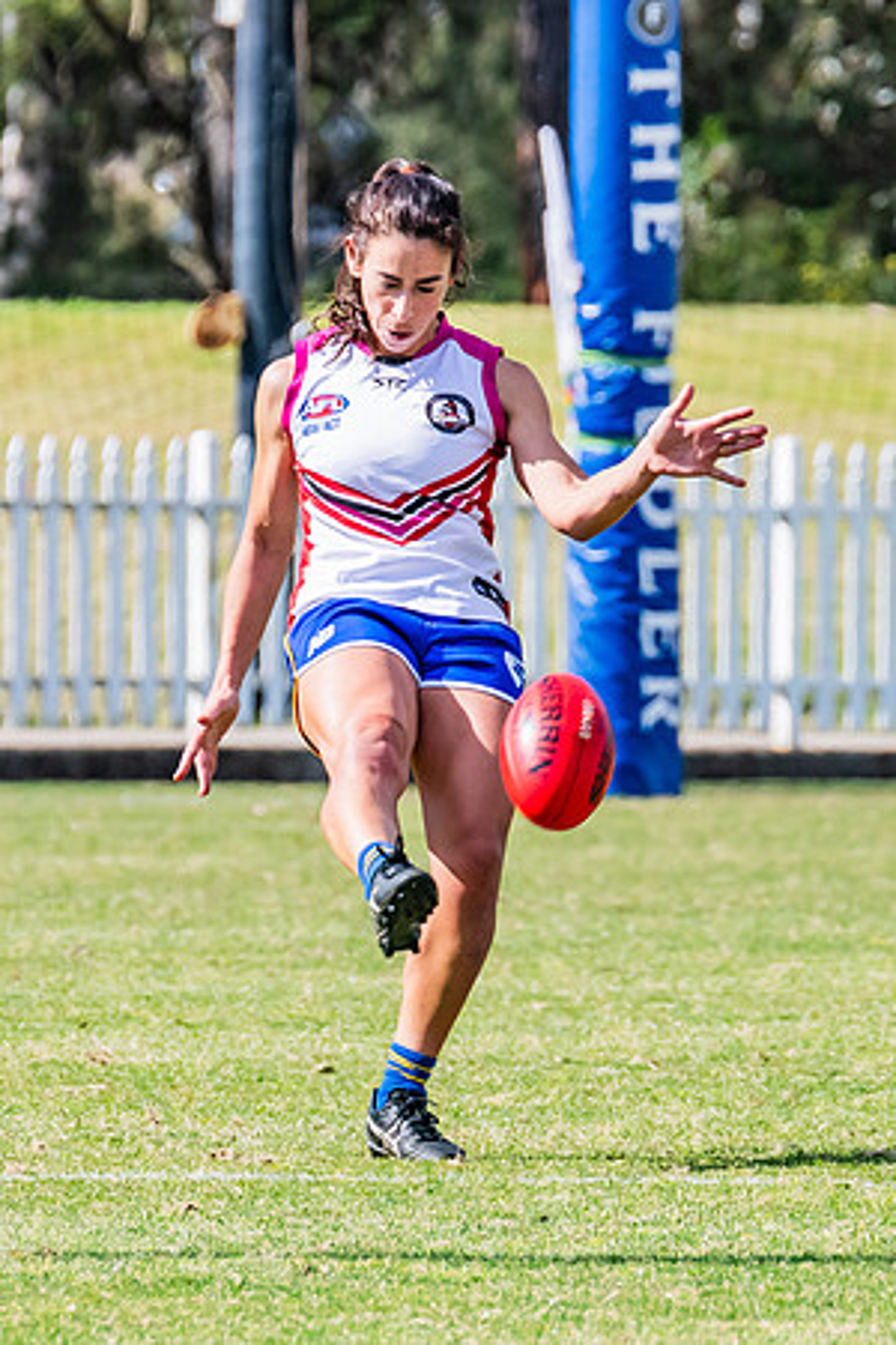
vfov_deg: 2.3
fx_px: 33399
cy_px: 765
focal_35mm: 895
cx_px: 423
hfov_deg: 1.5
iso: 800
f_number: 11
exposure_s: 1/1250
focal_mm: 380
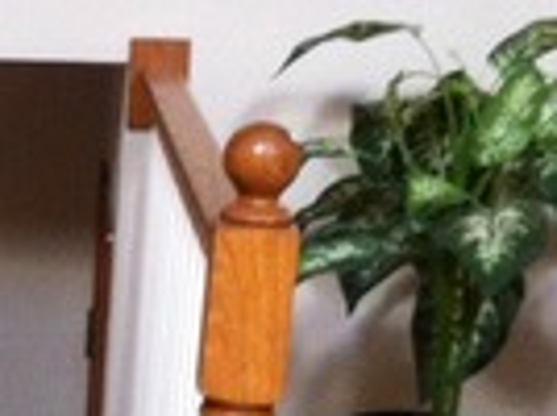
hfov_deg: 11.0
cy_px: 225
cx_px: -466
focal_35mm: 167
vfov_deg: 8.9
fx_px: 2682
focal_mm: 3.85
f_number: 2.8
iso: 200
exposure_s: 1/17
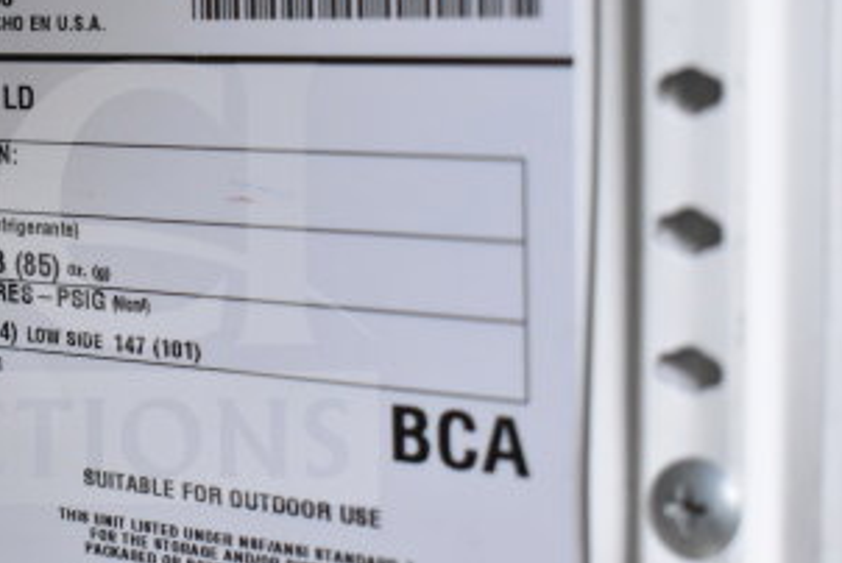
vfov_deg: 11.4
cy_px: 283
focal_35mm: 121
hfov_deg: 16.7
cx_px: 64
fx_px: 2833
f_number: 4.8
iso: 1800
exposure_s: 1/60
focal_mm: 40
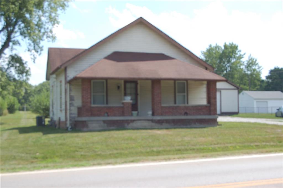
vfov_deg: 25.7
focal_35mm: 52
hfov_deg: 37.9
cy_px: 94
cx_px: 142
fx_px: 412
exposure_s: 1/250
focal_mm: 35
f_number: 8
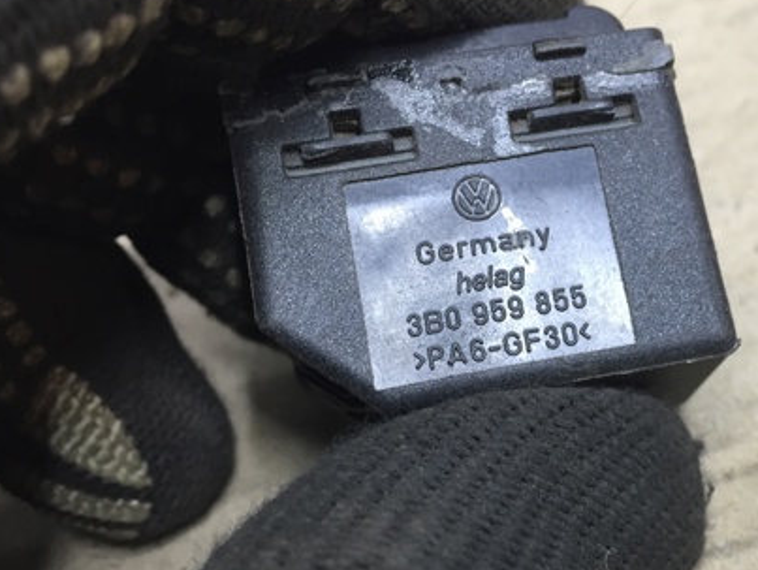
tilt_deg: -45.2
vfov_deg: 31.5
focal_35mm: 46
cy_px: 333
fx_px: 1008
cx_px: 562
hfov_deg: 40.1
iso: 100
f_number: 2.2
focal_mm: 4.15
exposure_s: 1/33
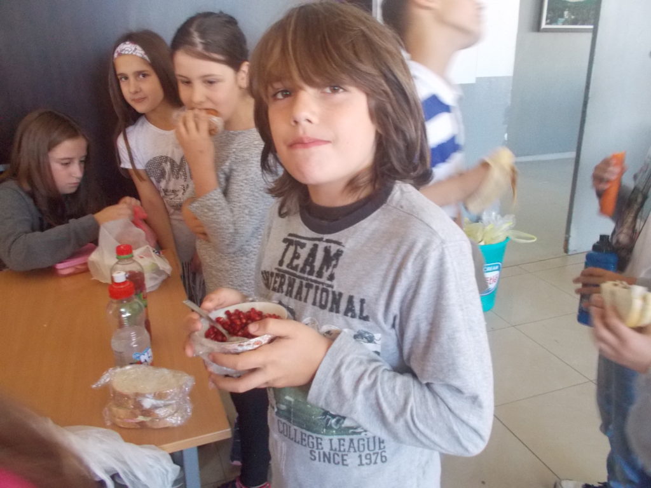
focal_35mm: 29
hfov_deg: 61.7
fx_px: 545
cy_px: 244
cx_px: 326
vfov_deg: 48.2
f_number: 3.3
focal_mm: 4.1
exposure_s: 1/15
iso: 400
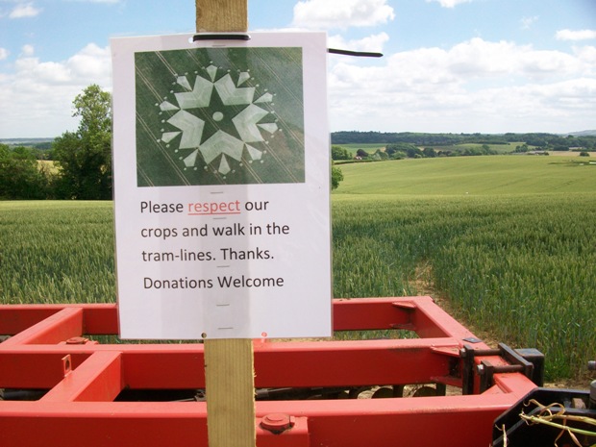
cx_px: 298
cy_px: 224
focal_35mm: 32
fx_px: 551
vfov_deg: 44.2
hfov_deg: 56.8
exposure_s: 1/320
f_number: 5.5
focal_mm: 5.7
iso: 64
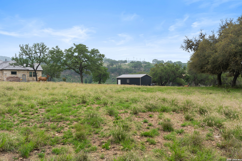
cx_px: 121
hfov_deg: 54.4
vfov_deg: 37.9
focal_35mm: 35
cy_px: 80
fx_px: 235
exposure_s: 1/60
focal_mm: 35
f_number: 11
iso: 100
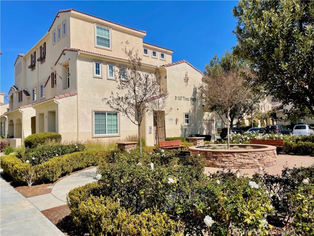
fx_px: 236
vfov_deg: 53.1
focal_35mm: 26
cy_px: 118
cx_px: 157
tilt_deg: +3.9
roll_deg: +2.2
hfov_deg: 67.3
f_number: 1.6
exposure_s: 1/5291
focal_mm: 4.2
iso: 32
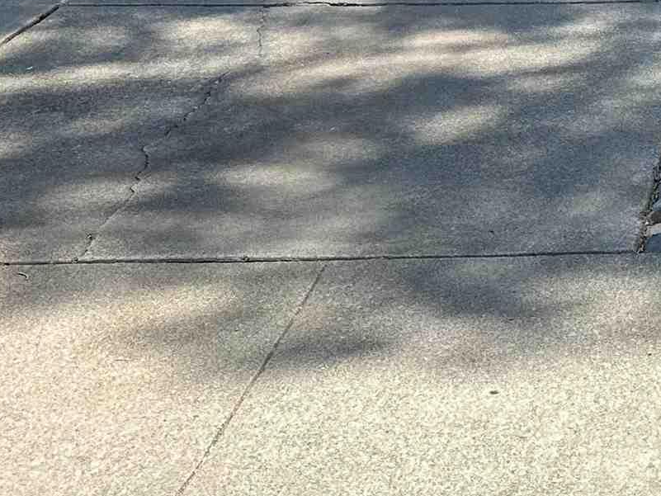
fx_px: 1757
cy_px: -330
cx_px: 877
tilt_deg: +0.9
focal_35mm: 92
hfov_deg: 19.5
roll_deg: -1.3
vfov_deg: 14.5
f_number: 1.78
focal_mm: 6.86
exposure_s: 1/1587
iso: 80
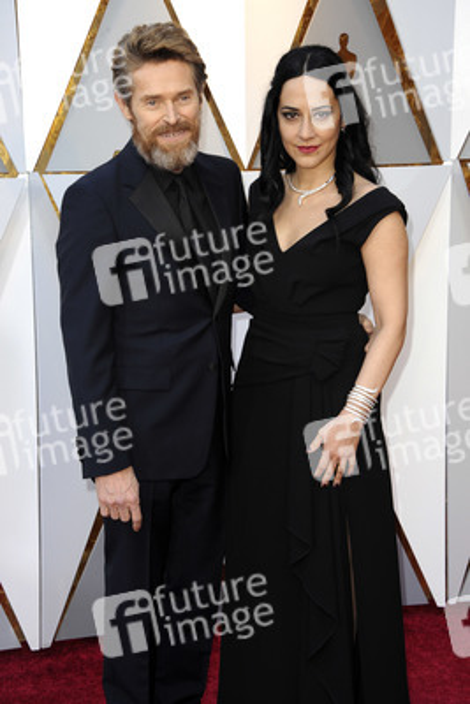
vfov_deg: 23.9
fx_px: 1663
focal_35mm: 85
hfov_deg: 16.1
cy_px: 352
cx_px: 235
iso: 1000
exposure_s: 1/200
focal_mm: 85
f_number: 7.1
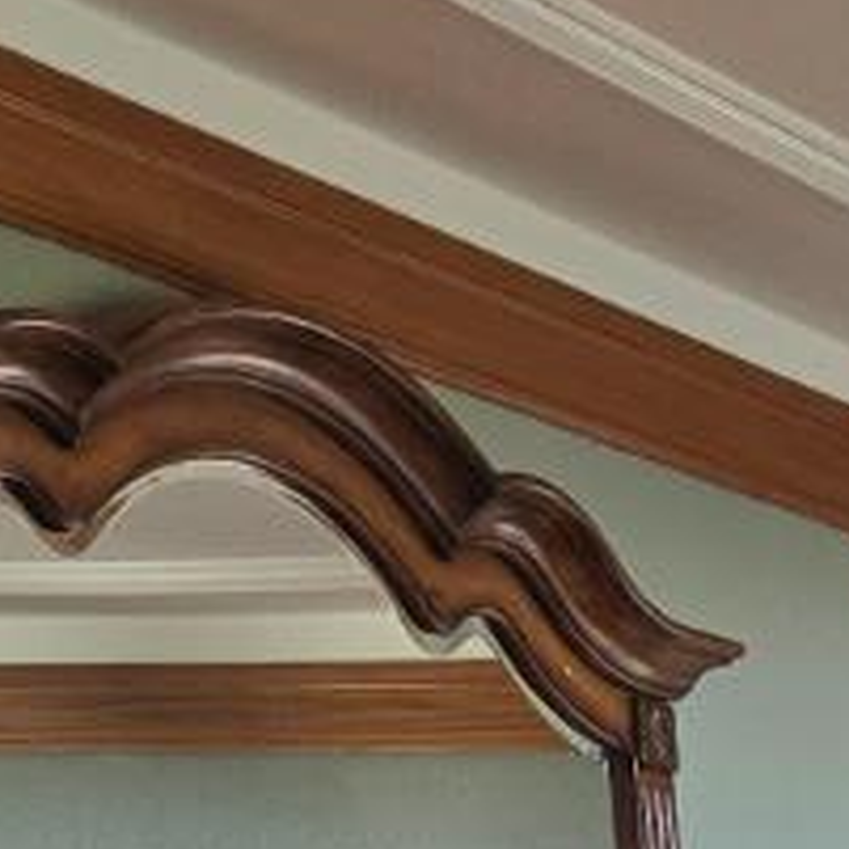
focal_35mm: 152
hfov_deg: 9.6
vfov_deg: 9.9
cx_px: 2319
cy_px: 2127
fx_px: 4218
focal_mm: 6.3
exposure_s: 1/120
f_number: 1.7
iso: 125
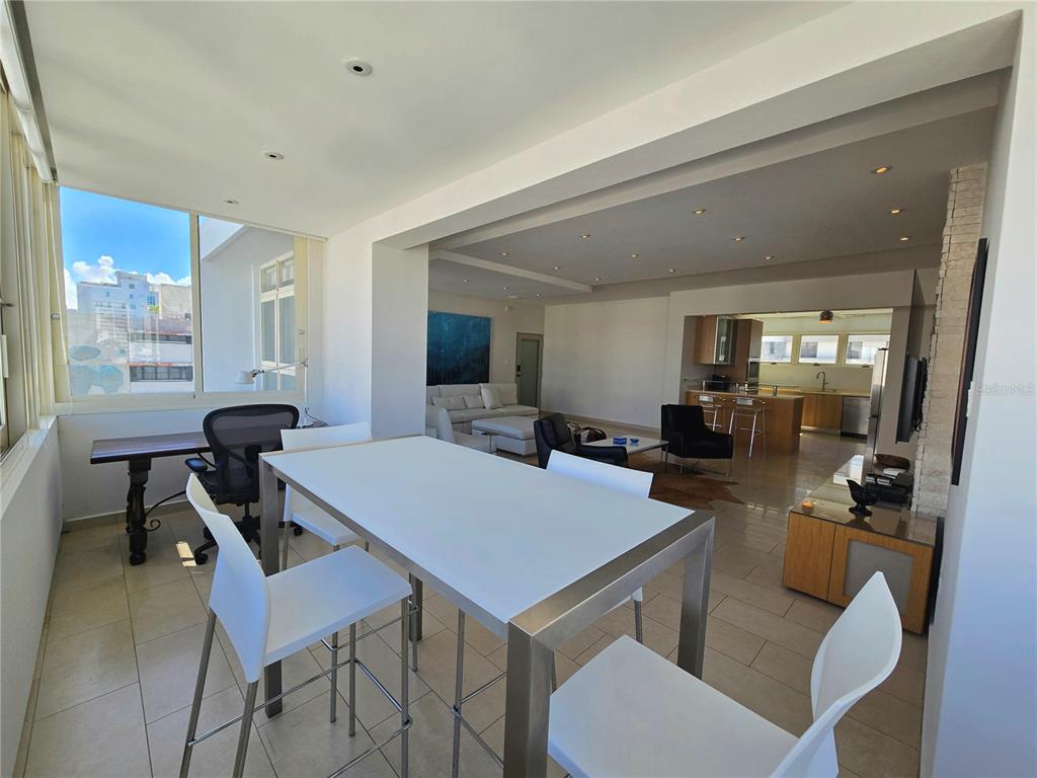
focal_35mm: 13
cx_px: 518
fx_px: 389
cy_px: 389
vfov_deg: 89.9
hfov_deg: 106.2
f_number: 2.2
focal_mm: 2.2
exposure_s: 1/526
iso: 50
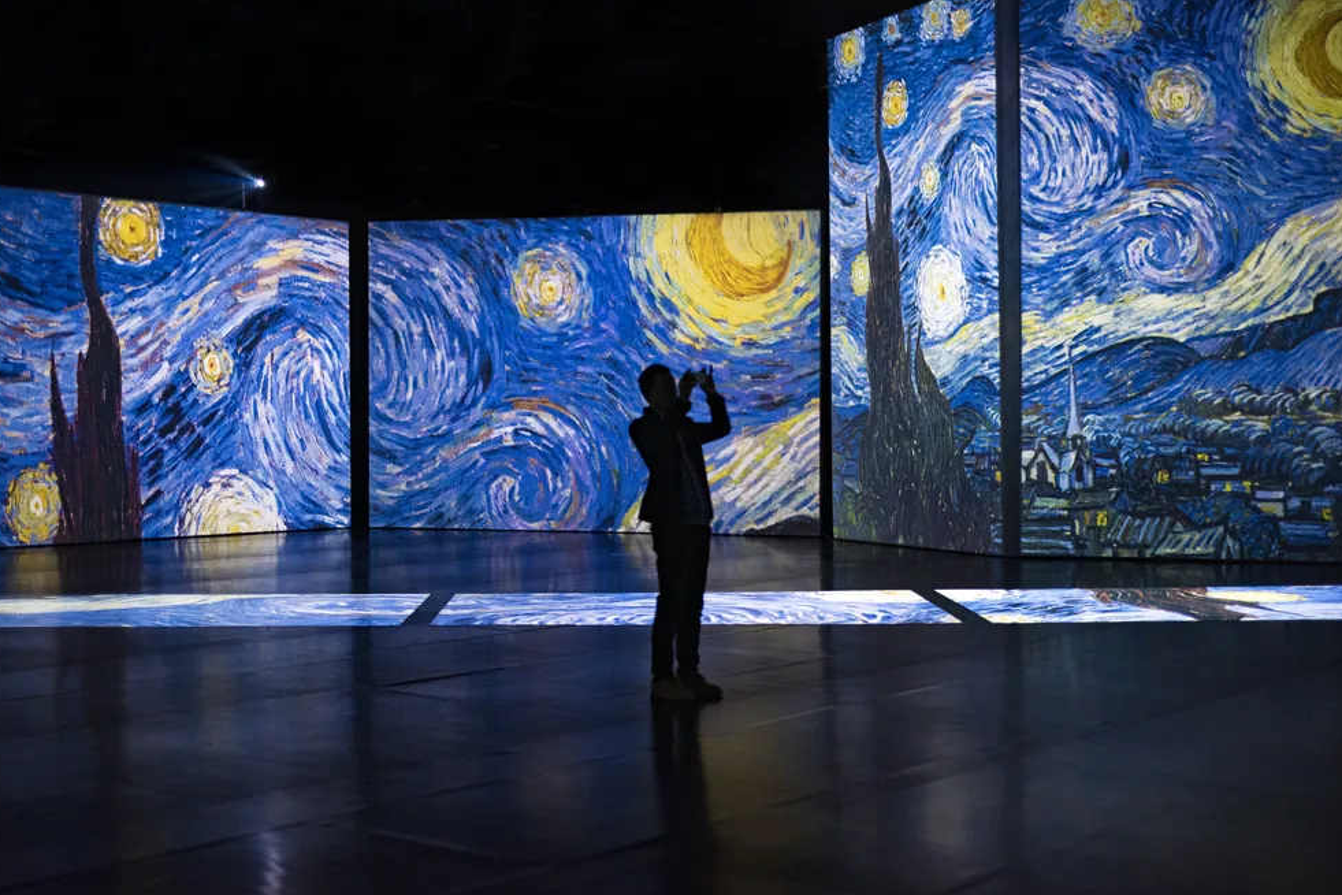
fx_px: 1901
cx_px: 674
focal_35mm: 51
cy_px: 444
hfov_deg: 38.9
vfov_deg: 26.5
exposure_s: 1/125
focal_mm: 50
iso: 3200
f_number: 1.4
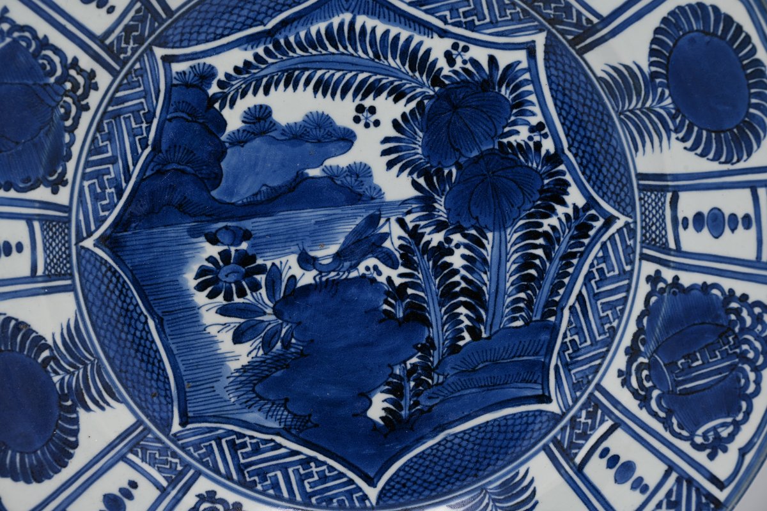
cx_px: 384
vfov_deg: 18.7
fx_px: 1555
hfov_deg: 27.7
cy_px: 256
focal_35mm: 73
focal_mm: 73
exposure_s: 1/30
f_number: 10
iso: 100
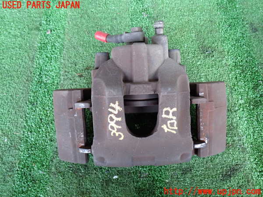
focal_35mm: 32
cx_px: 132
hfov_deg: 56.8
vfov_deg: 44.2
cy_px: 98
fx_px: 243
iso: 200
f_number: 2.4
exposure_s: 1/30
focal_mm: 5.79
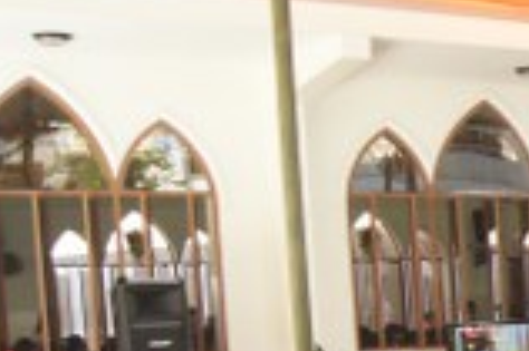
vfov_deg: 13.9
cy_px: 481
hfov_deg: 18.4
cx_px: 860
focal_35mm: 94
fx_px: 1380
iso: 400
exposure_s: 1/160
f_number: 4
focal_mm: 18
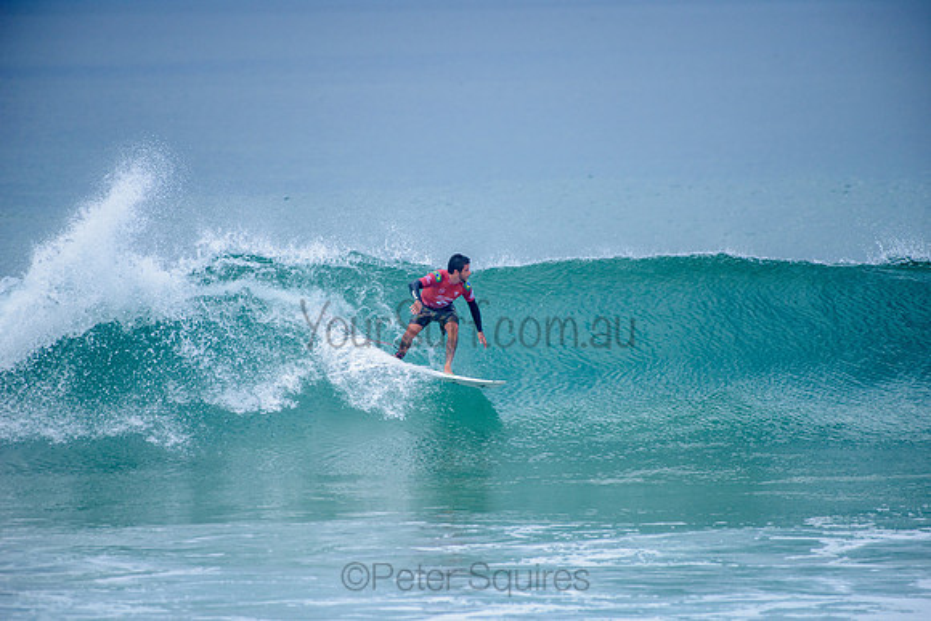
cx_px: 466
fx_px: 12933
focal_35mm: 500
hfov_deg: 4.1
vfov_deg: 2.8
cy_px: 310
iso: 360
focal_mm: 500
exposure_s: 1/2000
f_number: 5.6
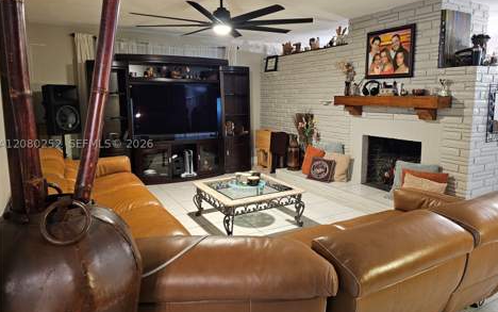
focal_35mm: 25
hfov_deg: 72.5
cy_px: 144
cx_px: 251
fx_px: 339
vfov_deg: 49.3
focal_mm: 6.3
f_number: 1.7
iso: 640
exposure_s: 1/40
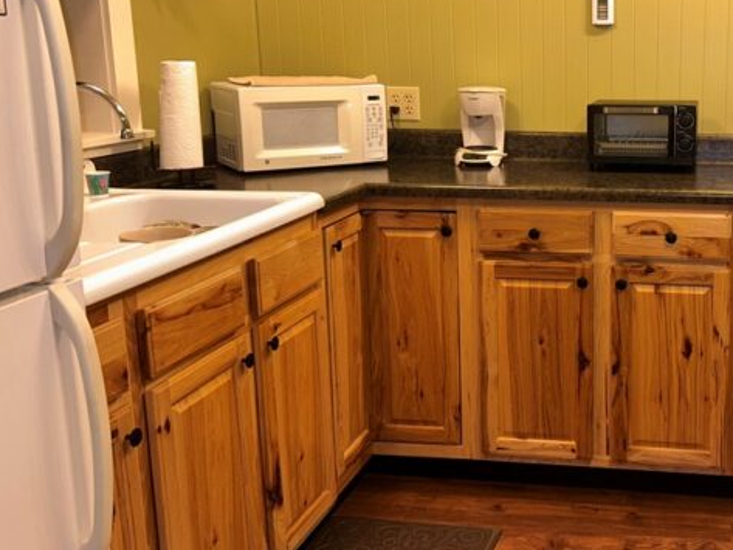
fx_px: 932
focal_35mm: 44
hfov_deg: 41.0
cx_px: 592
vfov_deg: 32.8
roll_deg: +0.2
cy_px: 222
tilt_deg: -11.4
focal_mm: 5.7
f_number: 1.5
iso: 40
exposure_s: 1/22
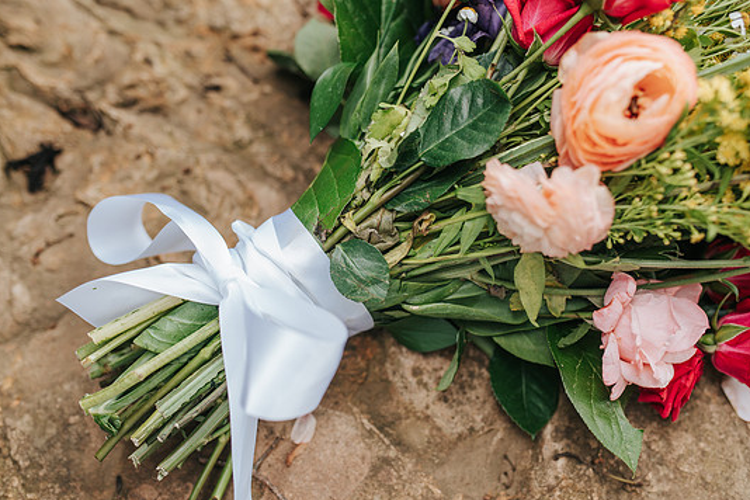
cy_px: 260
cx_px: 376
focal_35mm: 38
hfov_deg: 50.7
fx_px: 792
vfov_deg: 35.0
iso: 500
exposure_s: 1/1000
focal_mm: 35
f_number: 2.8
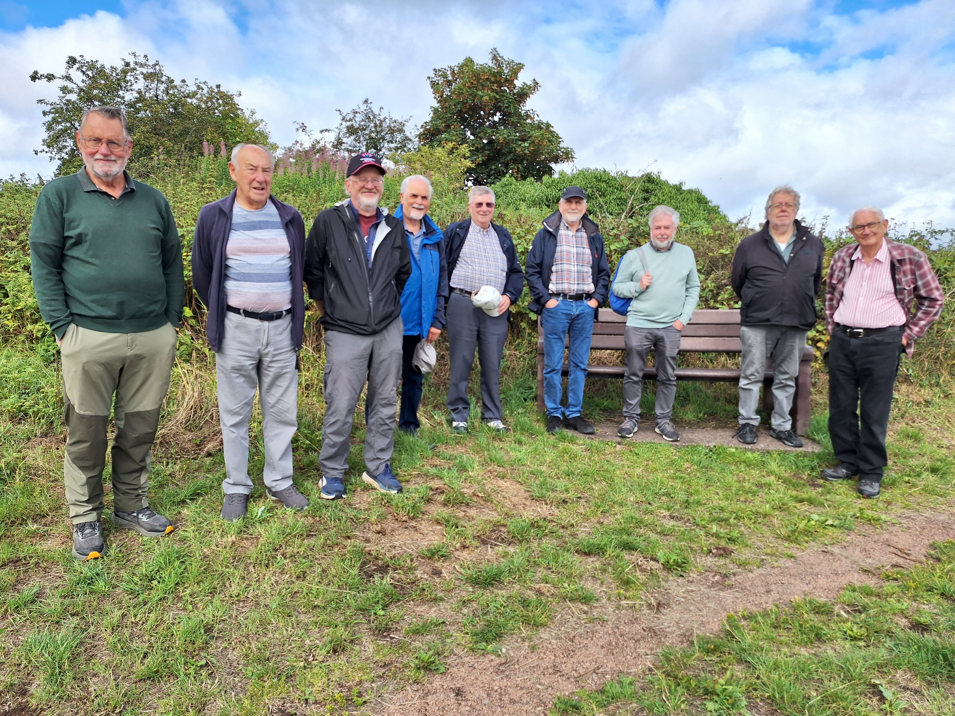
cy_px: 358
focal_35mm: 23
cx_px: 478
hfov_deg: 73.9
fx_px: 635
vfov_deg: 58.9
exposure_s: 1/1572
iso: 40
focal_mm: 5.54
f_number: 1.8
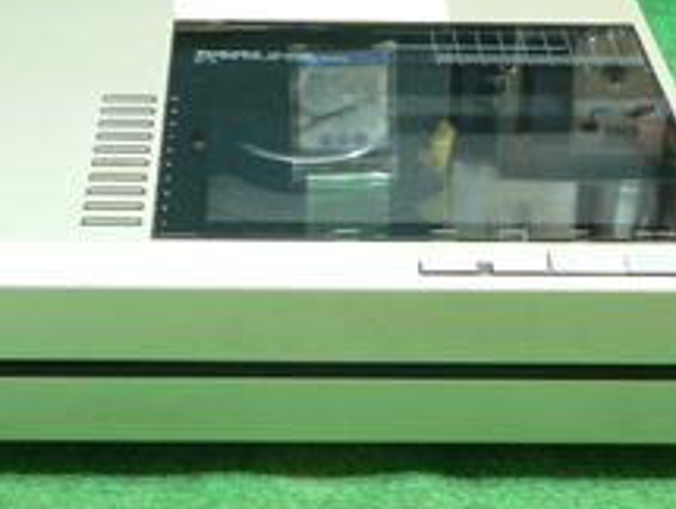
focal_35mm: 97
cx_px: 286
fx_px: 1897
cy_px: 162
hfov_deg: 20.2
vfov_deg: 15.3
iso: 200
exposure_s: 1/6
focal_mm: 9.2
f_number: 2.8
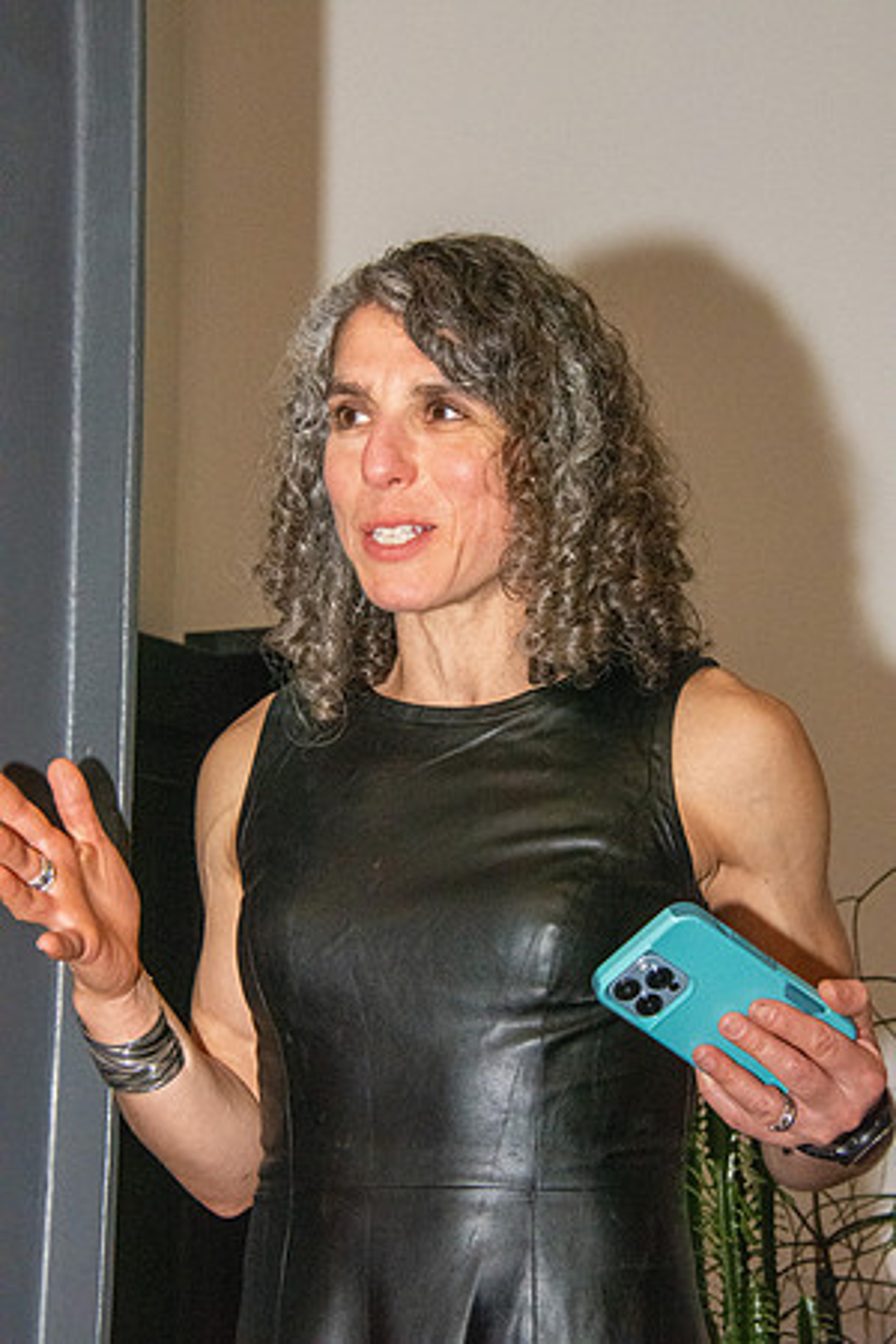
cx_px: 448
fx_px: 3640
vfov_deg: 20.9
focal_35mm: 98
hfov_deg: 14.0
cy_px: 672
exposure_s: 1/200
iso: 5000
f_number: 10
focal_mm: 65
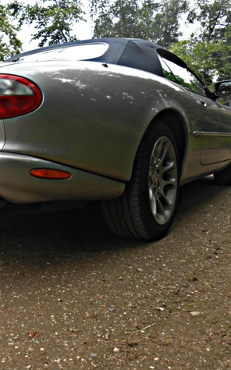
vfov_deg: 52.8
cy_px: 185
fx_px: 373
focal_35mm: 37
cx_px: 30
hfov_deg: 32.9
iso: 80
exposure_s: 1/200
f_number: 3.5
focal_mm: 4.6
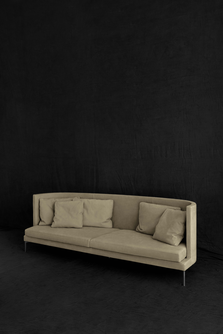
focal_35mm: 35
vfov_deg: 54.4
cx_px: 112
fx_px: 325
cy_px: 167
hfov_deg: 37.9
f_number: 4
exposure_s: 3
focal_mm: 35
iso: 400
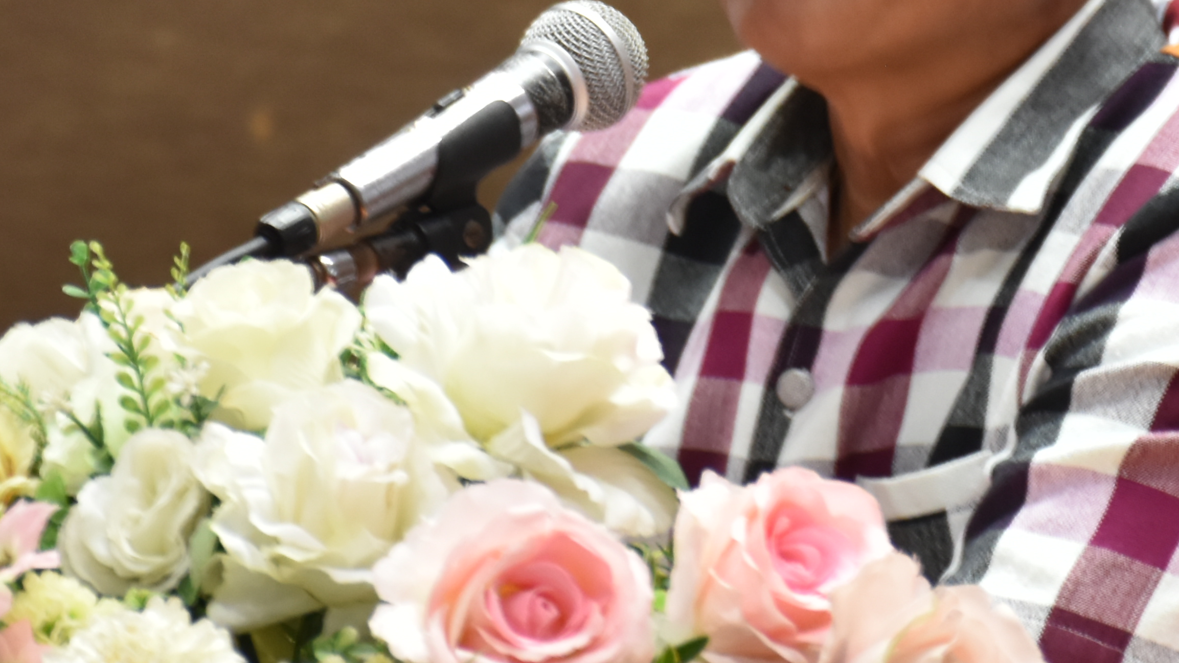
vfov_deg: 3.1
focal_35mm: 388
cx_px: 809
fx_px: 12141
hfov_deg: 5.6
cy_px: -73
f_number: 5.3
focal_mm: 95
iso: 800
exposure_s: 1/6
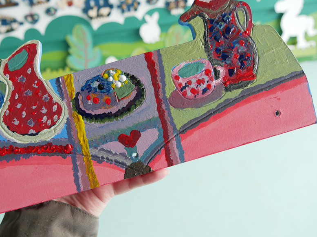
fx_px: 330
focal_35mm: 36
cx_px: 119
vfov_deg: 39.6
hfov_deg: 50.9
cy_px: 111
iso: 400
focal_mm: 14
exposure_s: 1/60
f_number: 3.5
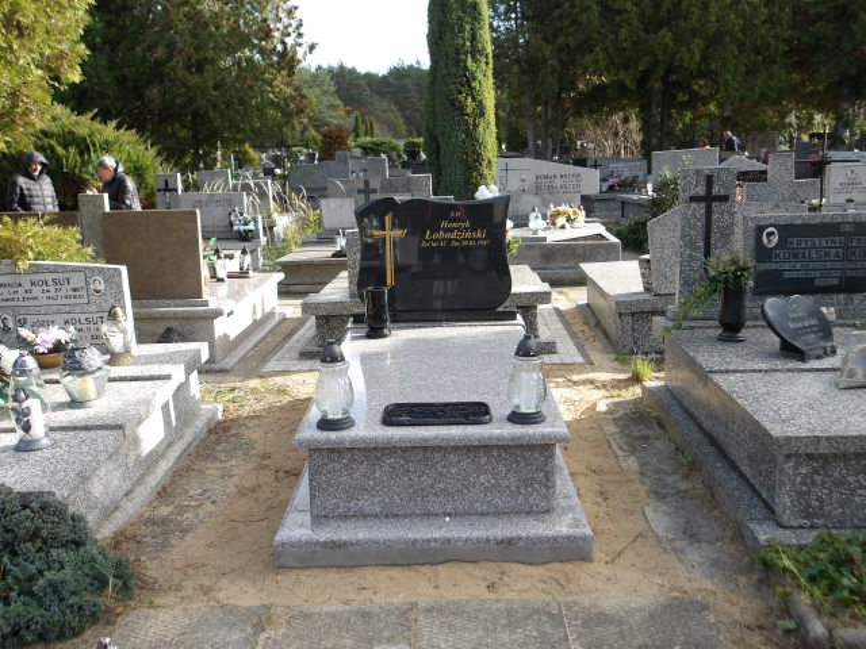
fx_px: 851
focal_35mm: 34
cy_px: 324
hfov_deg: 54.0
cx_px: 433
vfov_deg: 41.8
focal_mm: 6.1
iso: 100
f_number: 3.3
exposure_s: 1/295
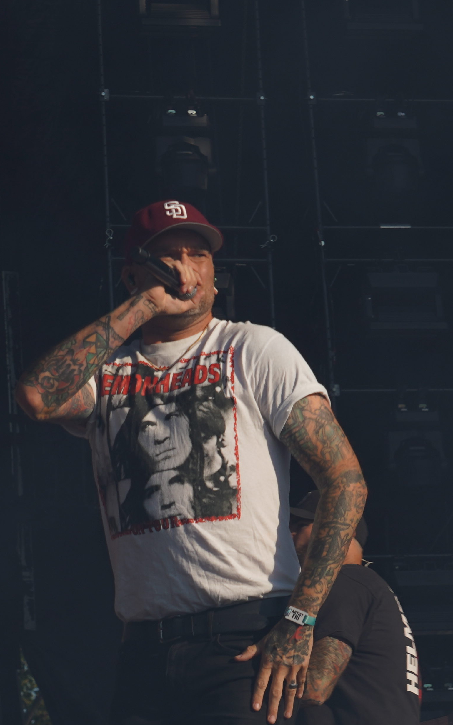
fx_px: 3873
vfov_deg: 10.7
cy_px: 512
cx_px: 189
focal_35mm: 196
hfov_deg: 6.7
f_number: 8
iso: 100
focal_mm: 79
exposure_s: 1/400
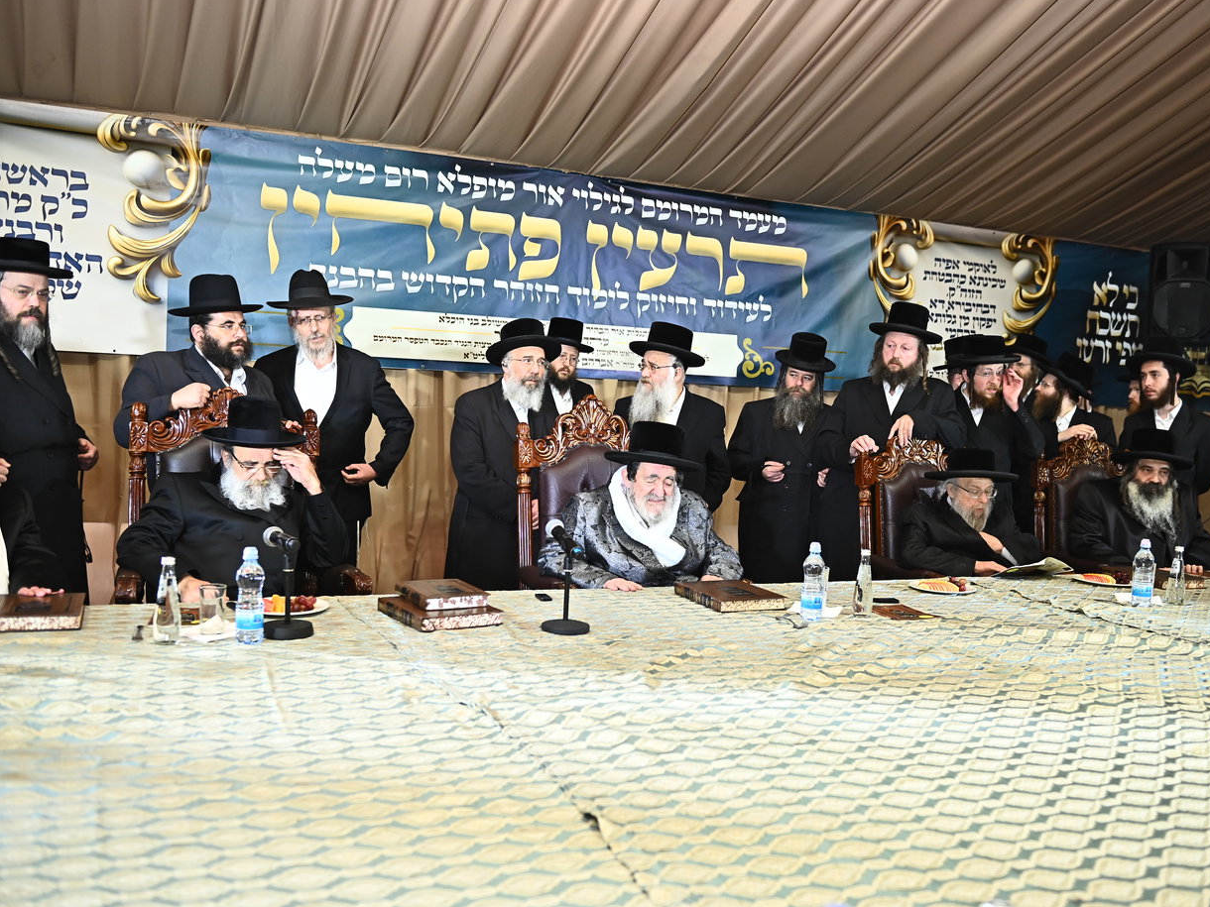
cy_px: 458
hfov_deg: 56.7
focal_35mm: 32
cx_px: 662
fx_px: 1119
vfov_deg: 44.2
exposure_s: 1/200
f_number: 3.2
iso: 1000
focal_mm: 29
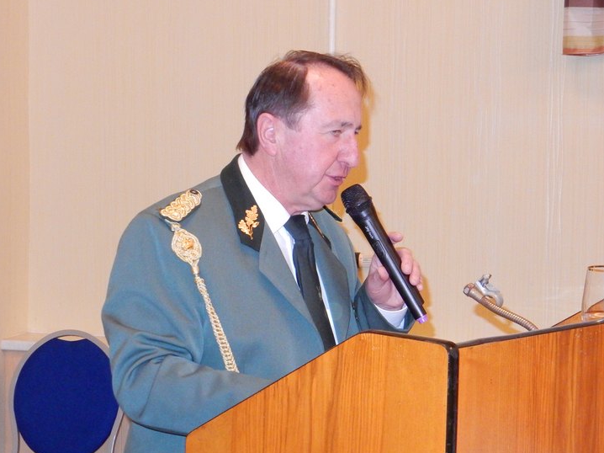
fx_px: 1465
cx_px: 301
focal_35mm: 84
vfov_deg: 17.6
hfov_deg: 23.3
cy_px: 255
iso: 1100
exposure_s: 1/30
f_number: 4.8
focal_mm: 12.6
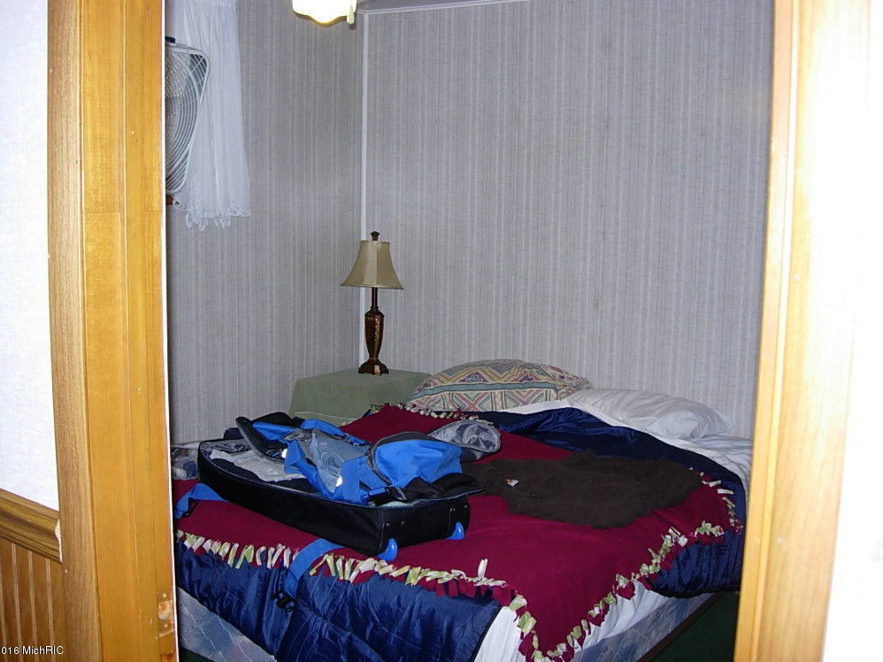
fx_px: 995
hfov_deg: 47.9
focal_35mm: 39
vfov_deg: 36.8
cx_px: 434
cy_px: 335
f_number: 2.8
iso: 79
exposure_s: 1/64
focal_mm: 7.8
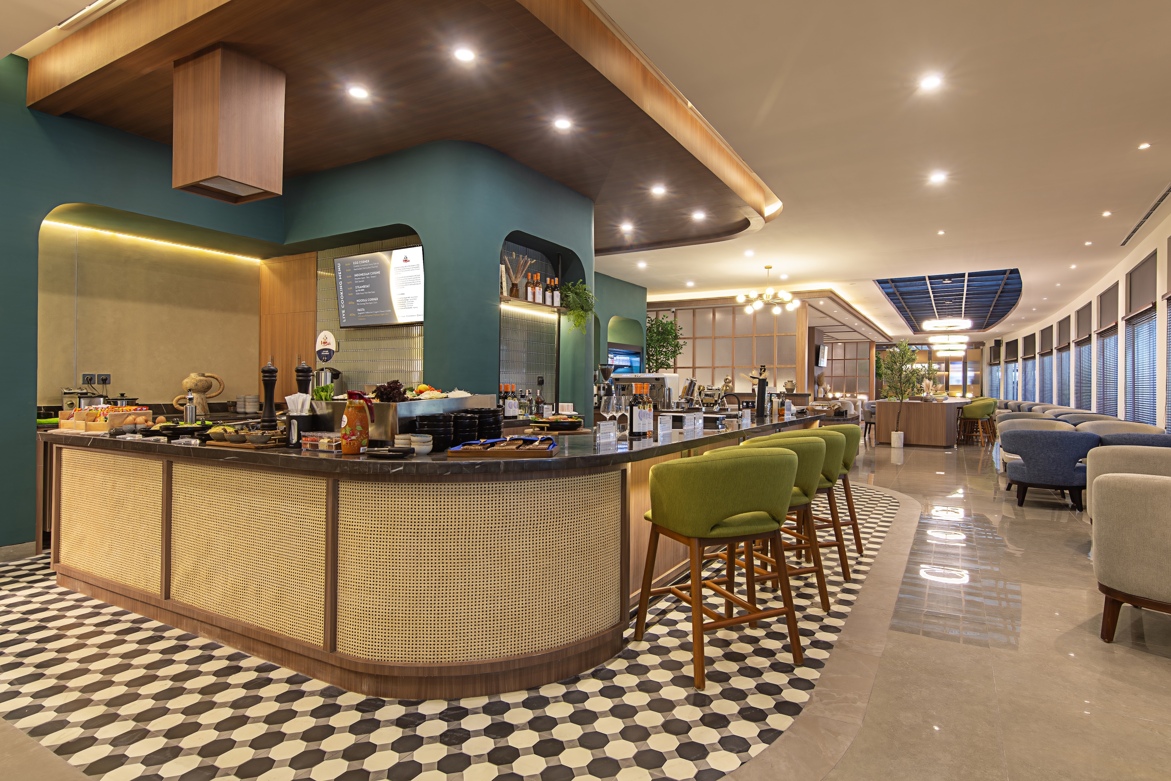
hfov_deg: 95.0
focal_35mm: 16
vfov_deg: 72.1
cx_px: 586
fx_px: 537
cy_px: 390
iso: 160
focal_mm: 11
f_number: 7.1
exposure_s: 1/15
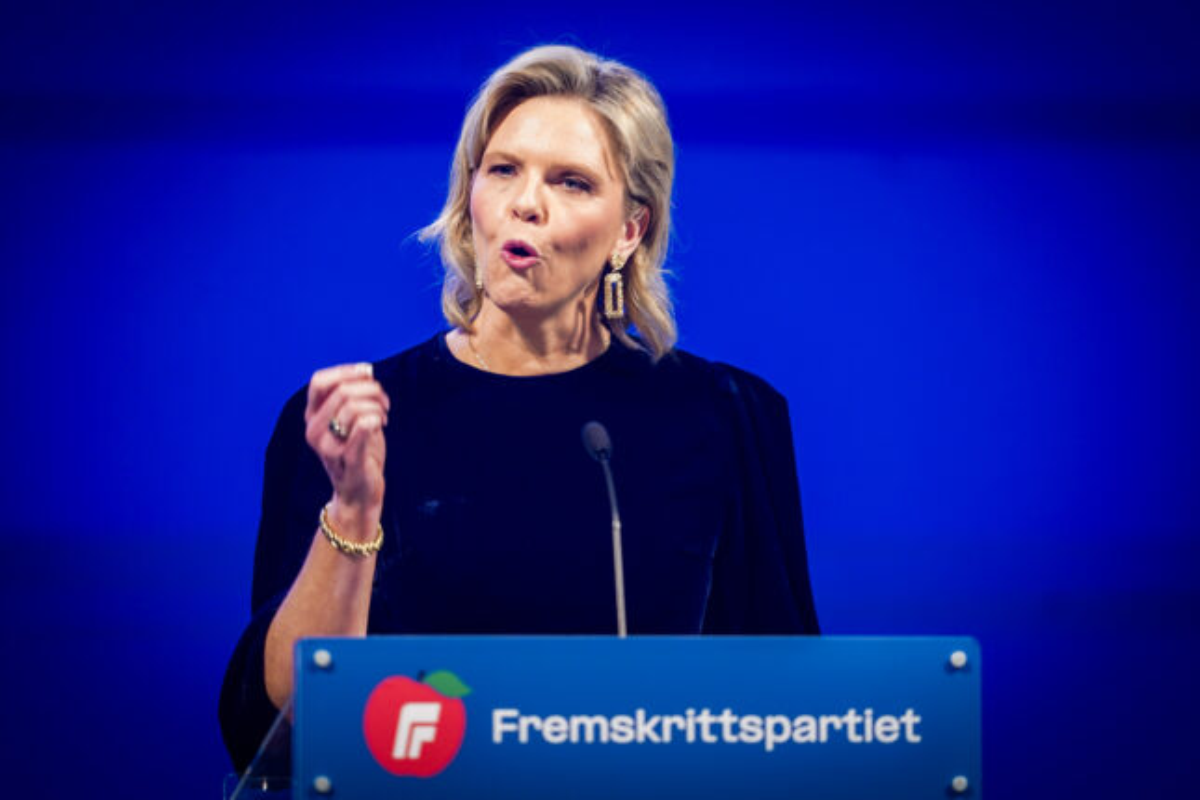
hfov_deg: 5.2
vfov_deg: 3.4
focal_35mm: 400
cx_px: 600
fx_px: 13332
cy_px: 400
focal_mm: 400
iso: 500
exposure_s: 1/125
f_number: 2.8
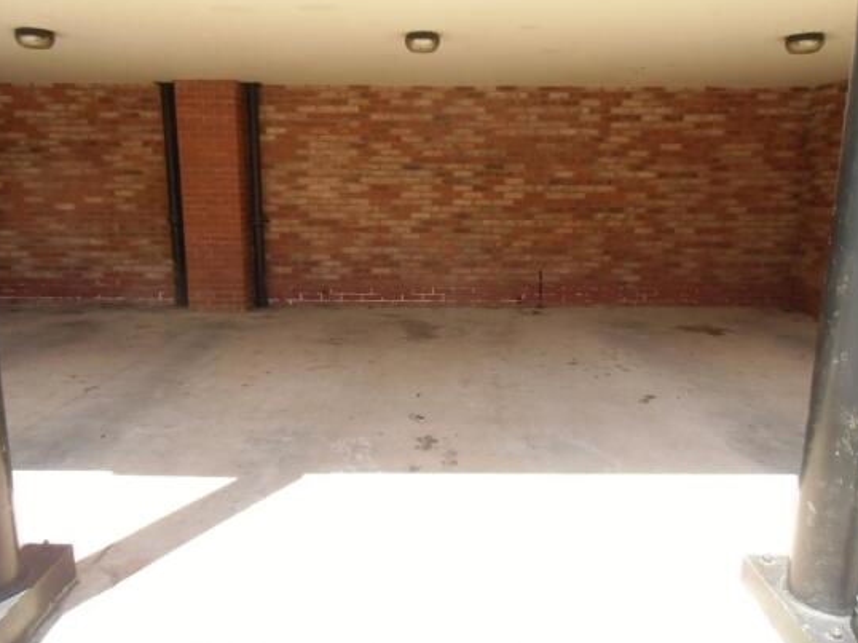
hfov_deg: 67.3
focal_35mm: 26
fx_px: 644
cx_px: 425
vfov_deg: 53.0
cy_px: 314
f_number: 3
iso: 64
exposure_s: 1/125
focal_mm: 4.24
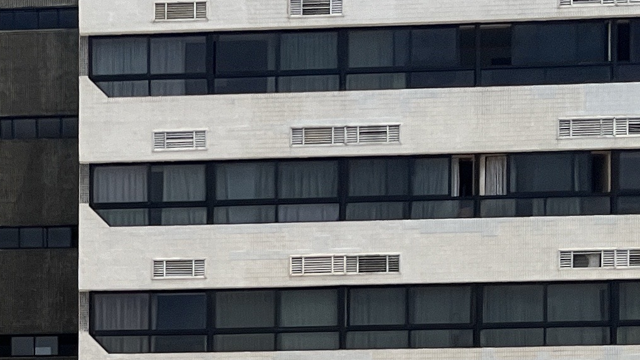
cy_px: 655
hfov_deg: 18.6
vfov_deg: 10.2
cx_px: -9
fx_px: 1901
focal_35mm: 112
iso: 50
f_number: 1.6
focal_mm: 5.1
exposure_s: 1/5848
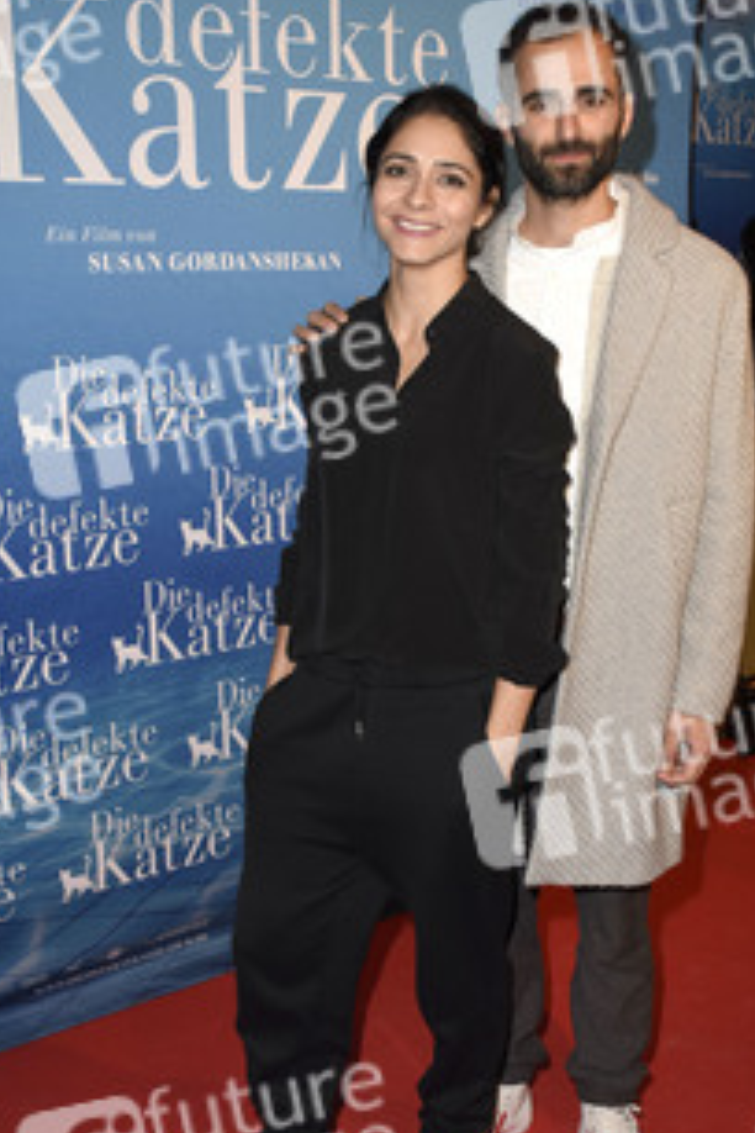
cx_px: 315
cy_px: 596
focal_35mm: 47
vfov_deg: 41.9
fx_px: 1478
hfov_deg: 28.6
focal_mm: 24
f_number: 8
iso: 500
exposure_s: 1/160
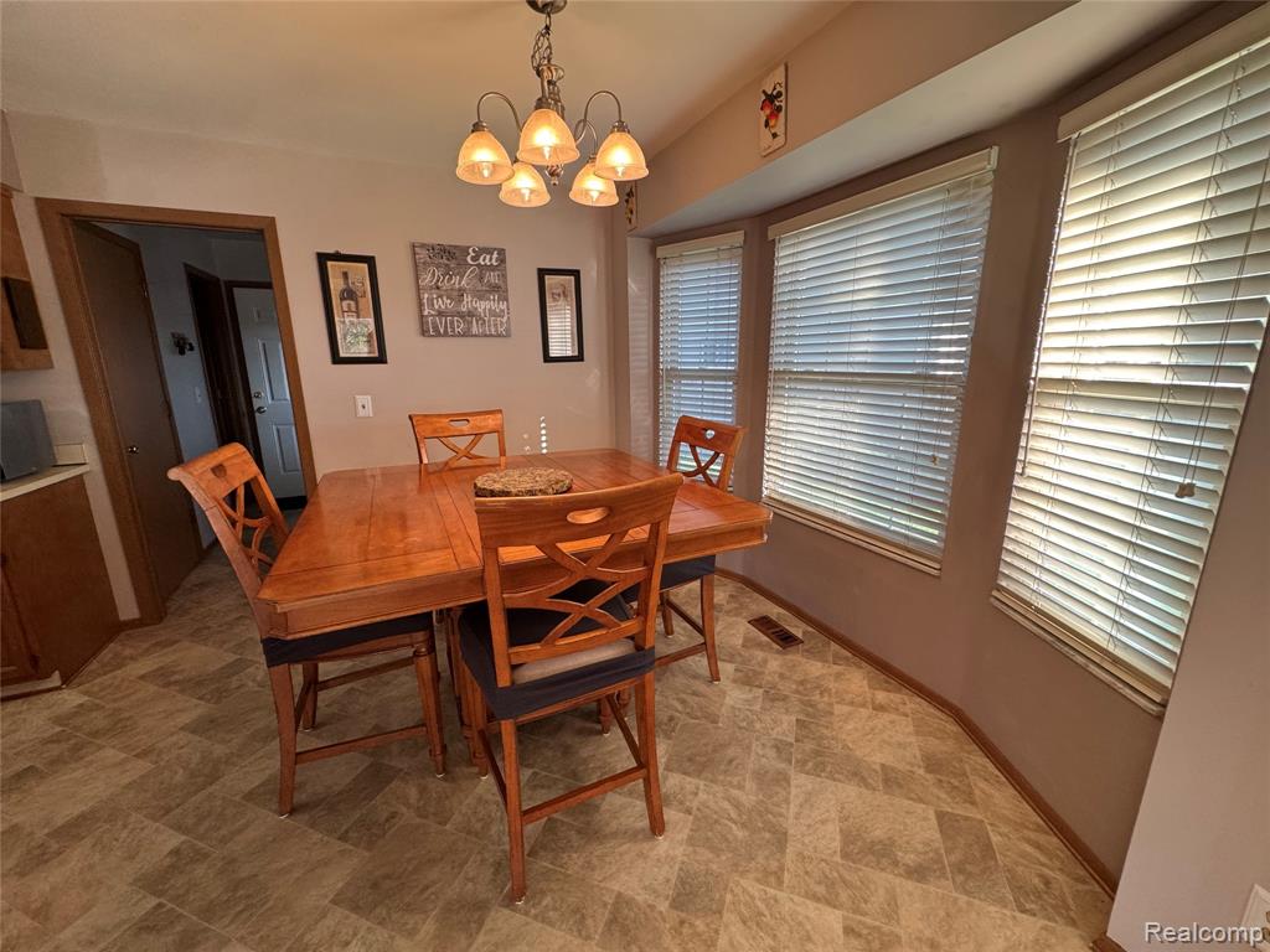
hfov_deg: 102.1
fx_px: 514
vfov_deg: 85.7
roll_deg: +0.0
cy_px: 476
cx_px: 635
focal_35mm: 14
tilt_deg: -13.6
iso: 250
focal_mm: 2.22
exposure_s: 1/120
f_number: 2.2
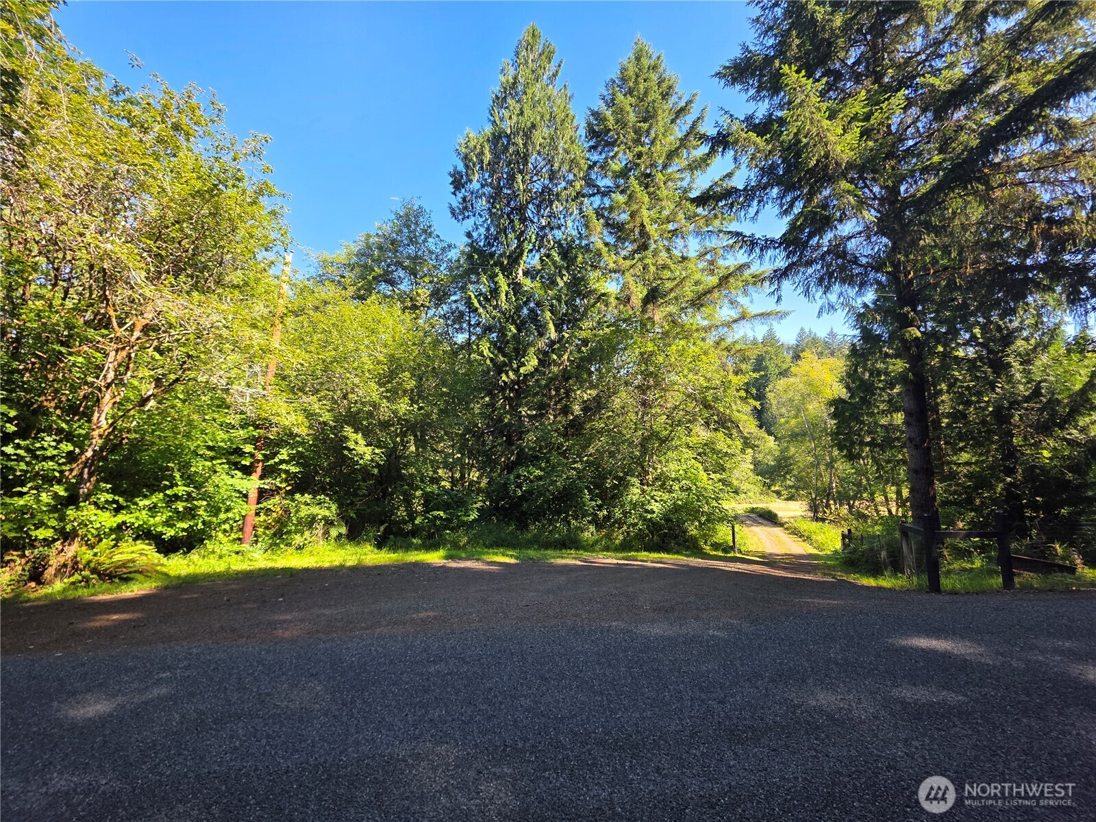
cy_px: 411
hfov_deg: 106.2
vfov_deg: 89.9
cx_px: 548
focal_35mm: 13
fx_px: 412
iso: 40
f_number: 1.9
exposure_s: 1/399
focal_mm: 2.2
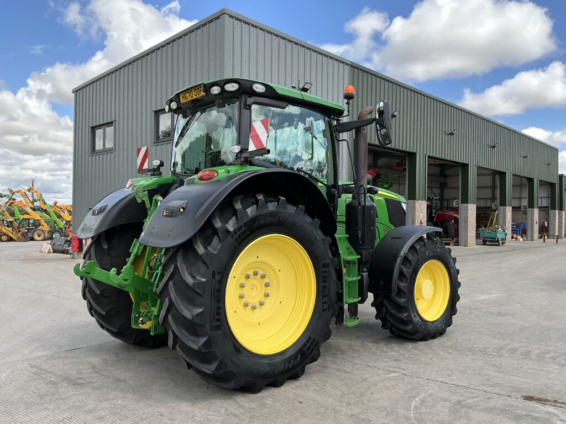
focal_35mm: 28
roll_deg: -0.5
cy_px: 212
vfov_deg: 49.7
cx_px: 283
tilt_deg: +2.1
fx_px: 458
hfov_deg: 63.4
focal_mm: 3
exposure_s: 1/978
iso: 25
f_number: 1.8
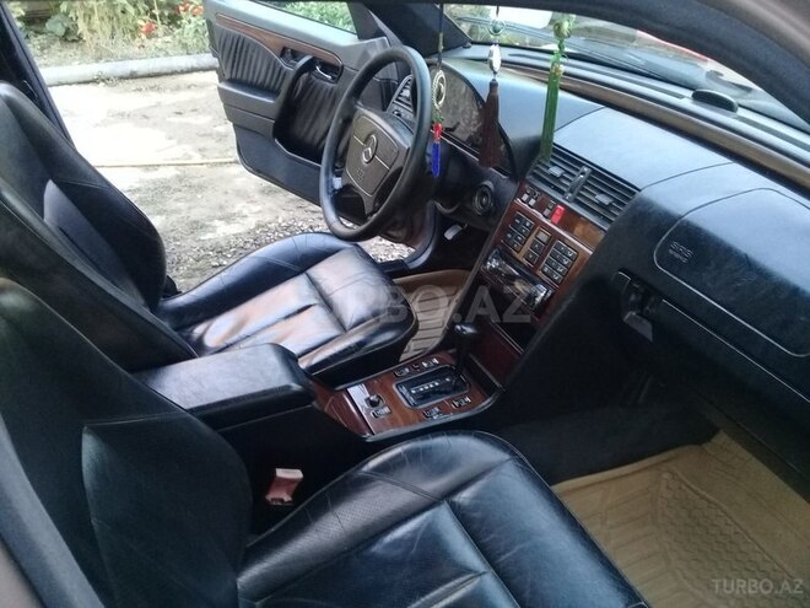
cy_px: 304
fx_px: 725
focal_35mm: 31
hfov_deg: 58.4
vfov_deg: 45.4
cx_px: 405
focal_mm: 3.3
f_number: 2.2
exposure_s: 1/30
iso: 200
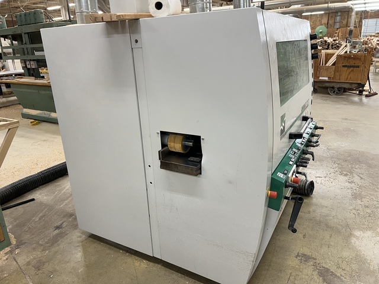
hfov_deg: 67.3
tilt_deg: -19.2
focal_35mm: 26
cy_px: 142
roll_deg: +2.4
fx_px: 285
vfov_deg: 53.1
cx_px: 190
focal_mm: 5.7
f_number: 1.5
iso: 125
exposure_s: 1/60
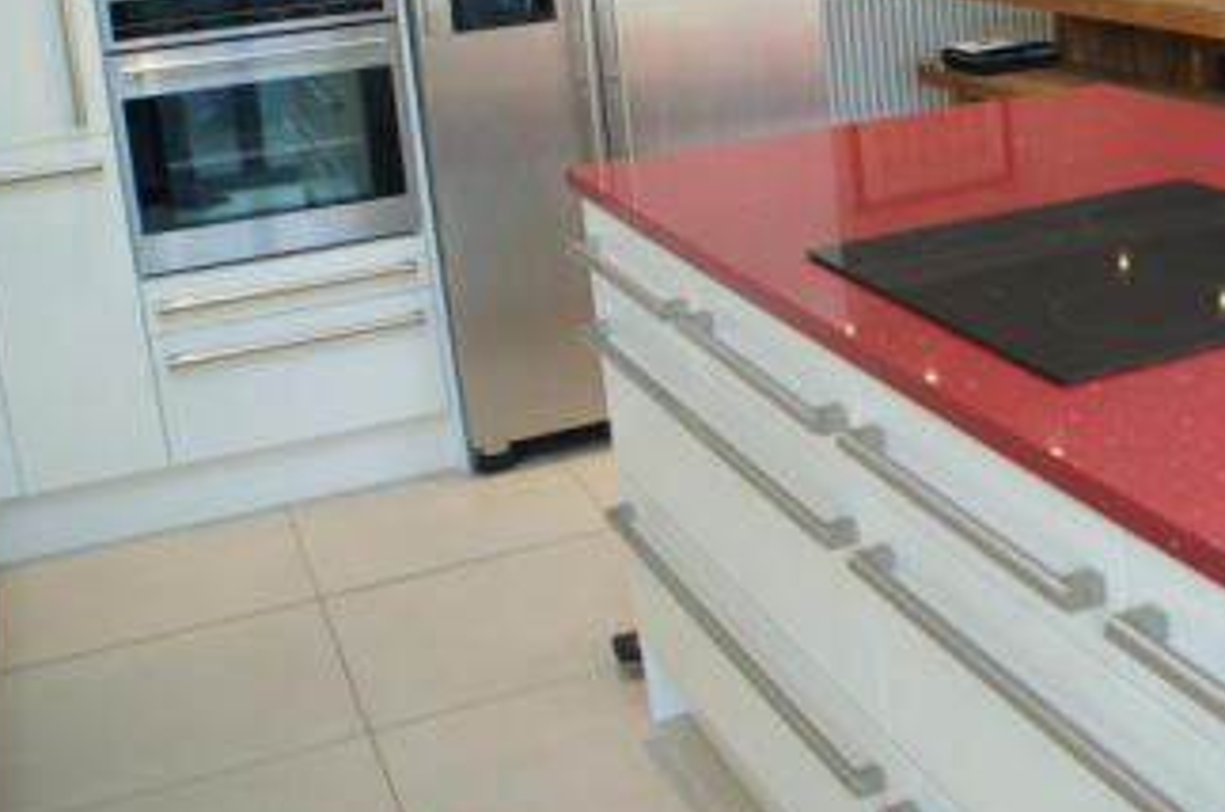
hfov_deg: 30.8
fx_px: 2072
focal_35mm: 61
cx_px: 1195
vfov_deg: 21.7
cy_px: 110
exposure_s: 1/30
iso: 100
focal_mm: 20
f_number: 3.5
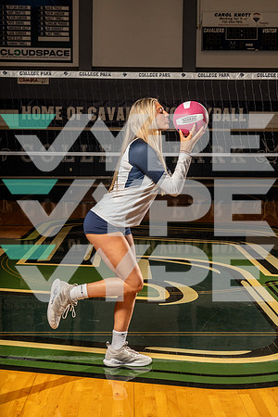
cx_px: 139
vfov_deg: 39.6
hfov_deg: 27.0
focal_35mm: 50
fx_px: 579
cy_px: 208
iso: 640
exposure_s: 1/250
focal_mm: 50
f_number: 11
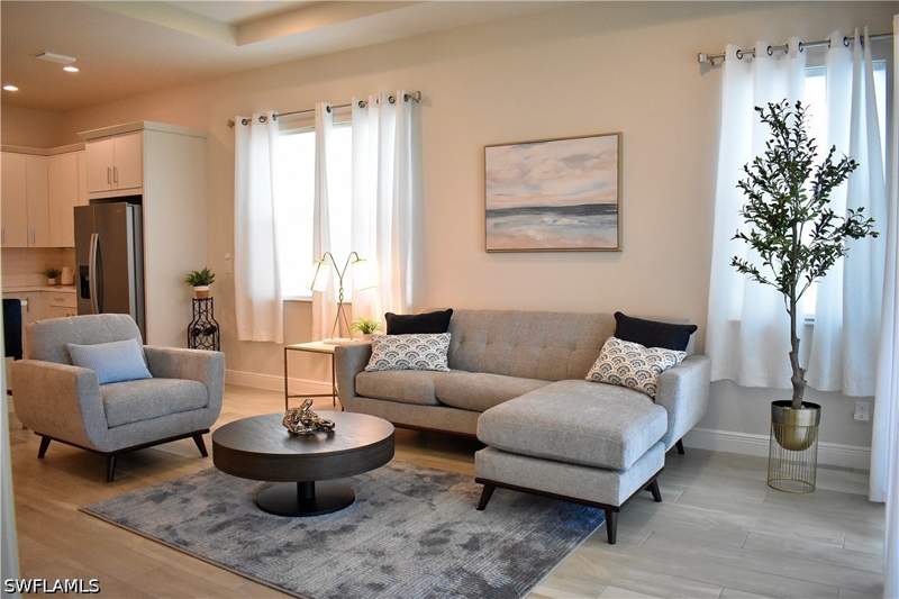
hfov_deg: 67.4
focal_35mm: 27
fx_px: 674
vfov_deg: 47.9
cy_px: 300
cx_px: 450
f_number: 3.5
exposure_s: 1/400
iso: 3600
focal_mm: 18
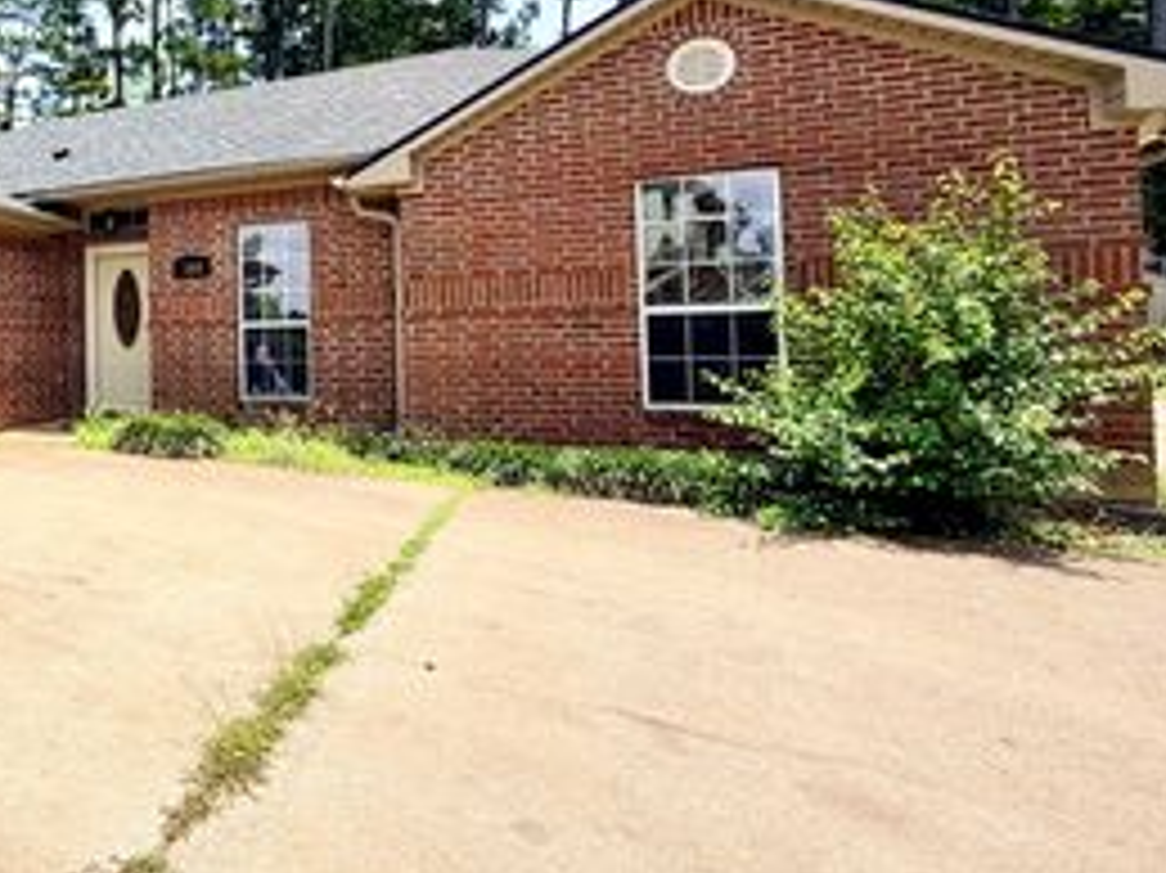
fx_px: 909
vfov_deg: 50.7
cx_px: 86
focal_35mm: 27
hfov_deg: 55.3
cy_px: 322
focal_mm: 2.22
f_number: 2.2
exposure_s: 1/1050
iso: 20
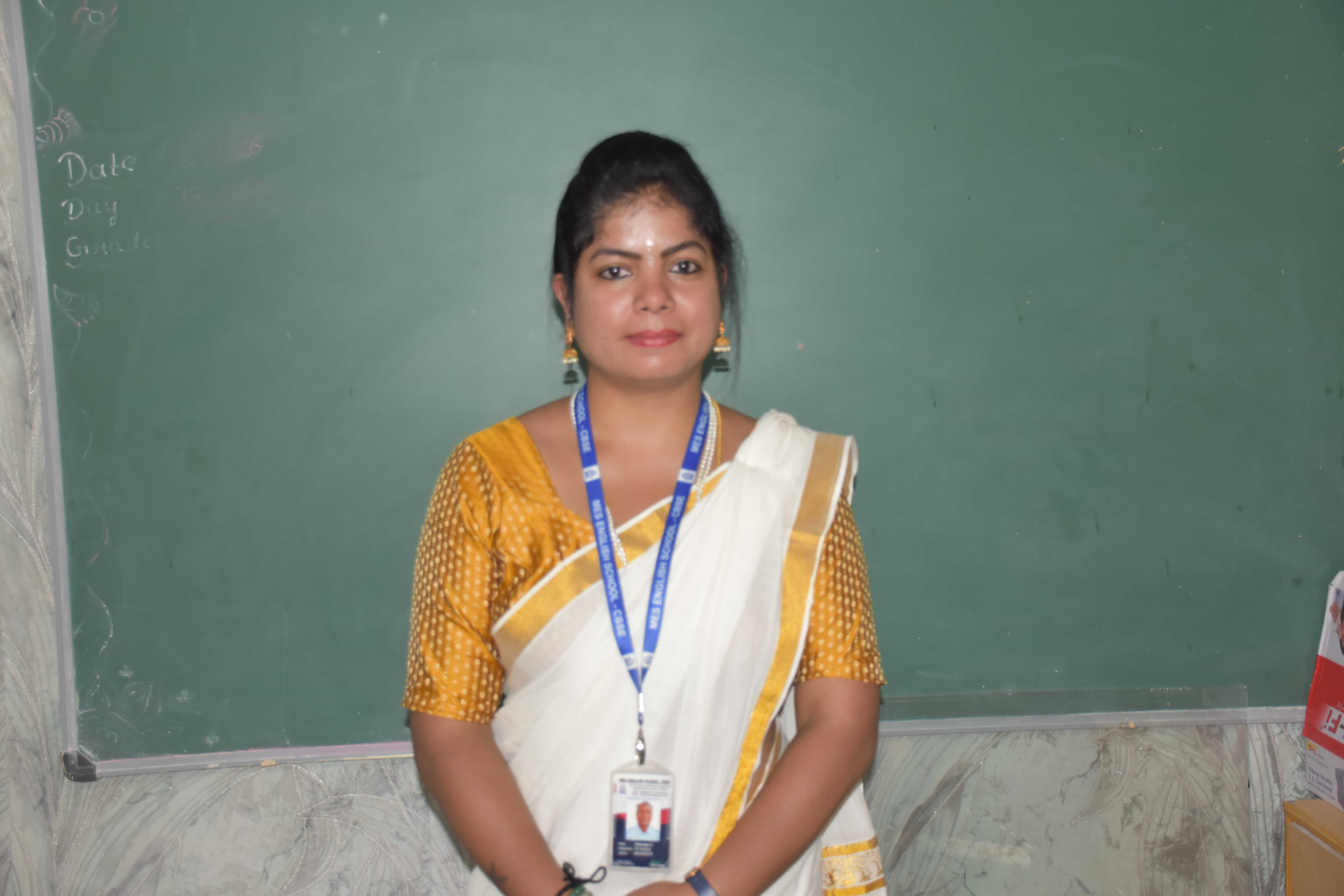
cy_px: 448
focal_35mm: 45
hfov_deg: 43.6
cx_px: 672
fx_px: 1680
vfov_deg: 29.9
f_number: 4
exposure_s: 1/60
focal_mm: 30
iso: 900
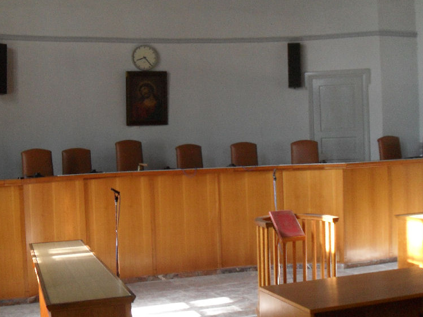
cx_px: 178
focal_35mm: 47
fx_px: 574
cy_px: 167
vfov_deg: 30.9
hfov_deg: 40.3
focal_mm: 6.2
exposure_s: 1/30
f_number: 2.8
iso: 200
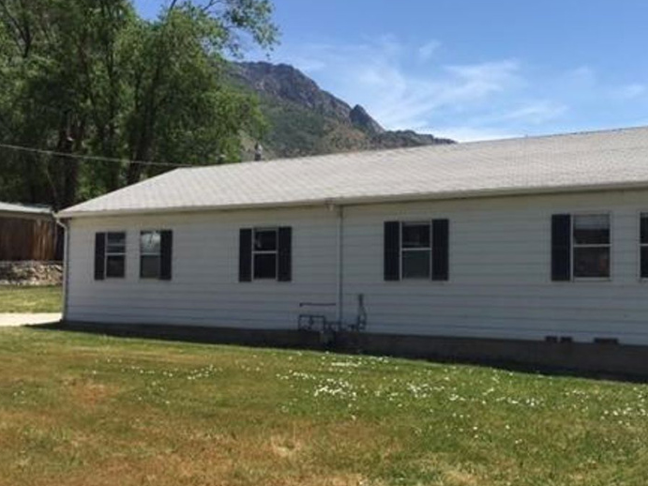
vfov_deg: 33.6
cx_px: 456
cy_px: 259
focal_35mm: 43
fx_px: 805
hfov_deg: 43.0
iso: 32
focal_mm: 4.15
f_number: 2.2
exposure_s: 1/1883
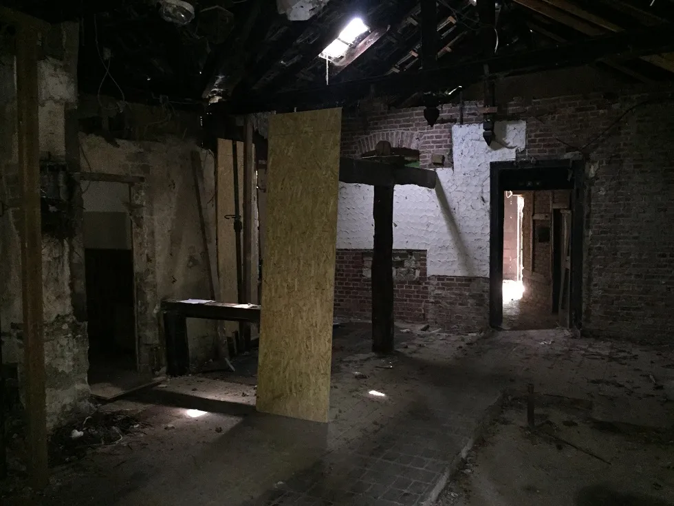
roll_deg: -0.7
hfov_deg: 61.7
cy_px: 253
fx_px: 565
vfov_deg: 48.2
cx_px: 337
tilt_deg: -3.1
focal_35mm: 29
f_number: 2.2
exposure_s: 1/17
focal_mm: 4.15
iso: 320
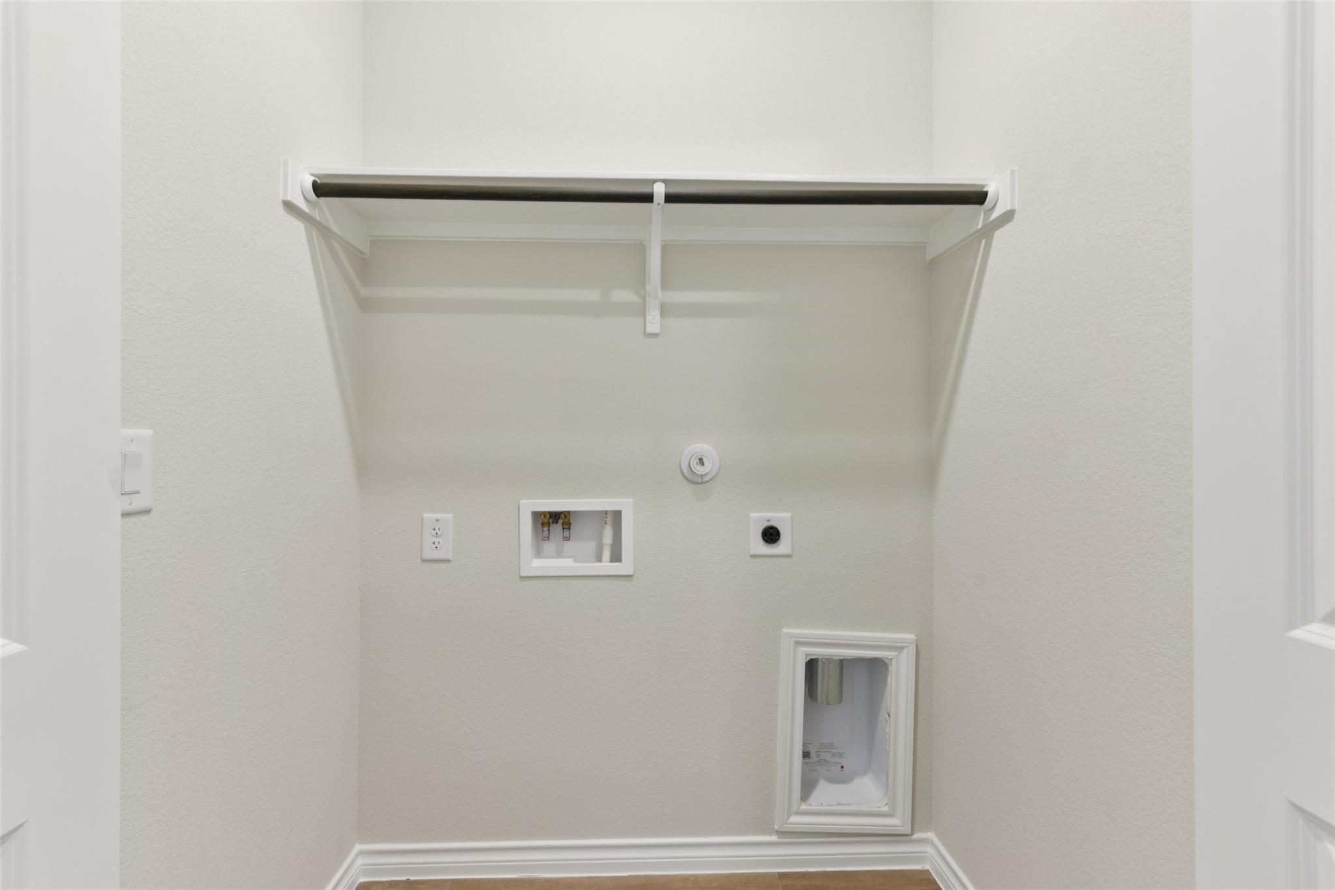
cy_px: 445
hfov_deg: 104.3
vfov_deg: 81.2
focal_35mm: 14
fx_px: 519
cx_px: 668
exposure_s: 1/8
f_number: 8
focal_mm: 14
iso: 400
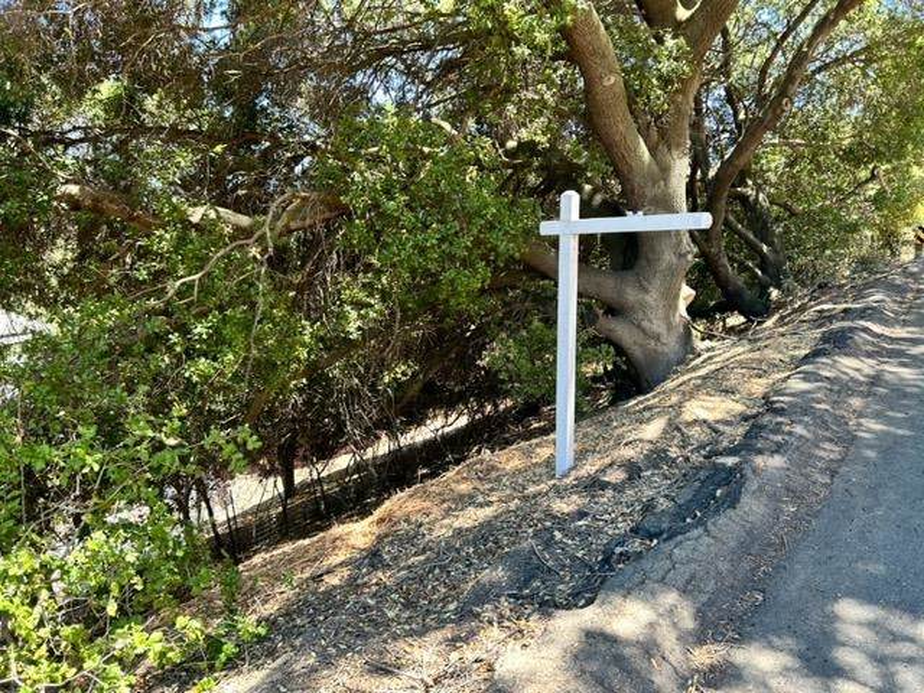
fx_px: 694
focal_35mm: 26
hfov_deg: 67.3
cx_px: 462
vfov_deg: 53.1
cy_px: 346
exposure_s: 1/163
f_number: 1.5
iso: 40
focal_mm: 5.7
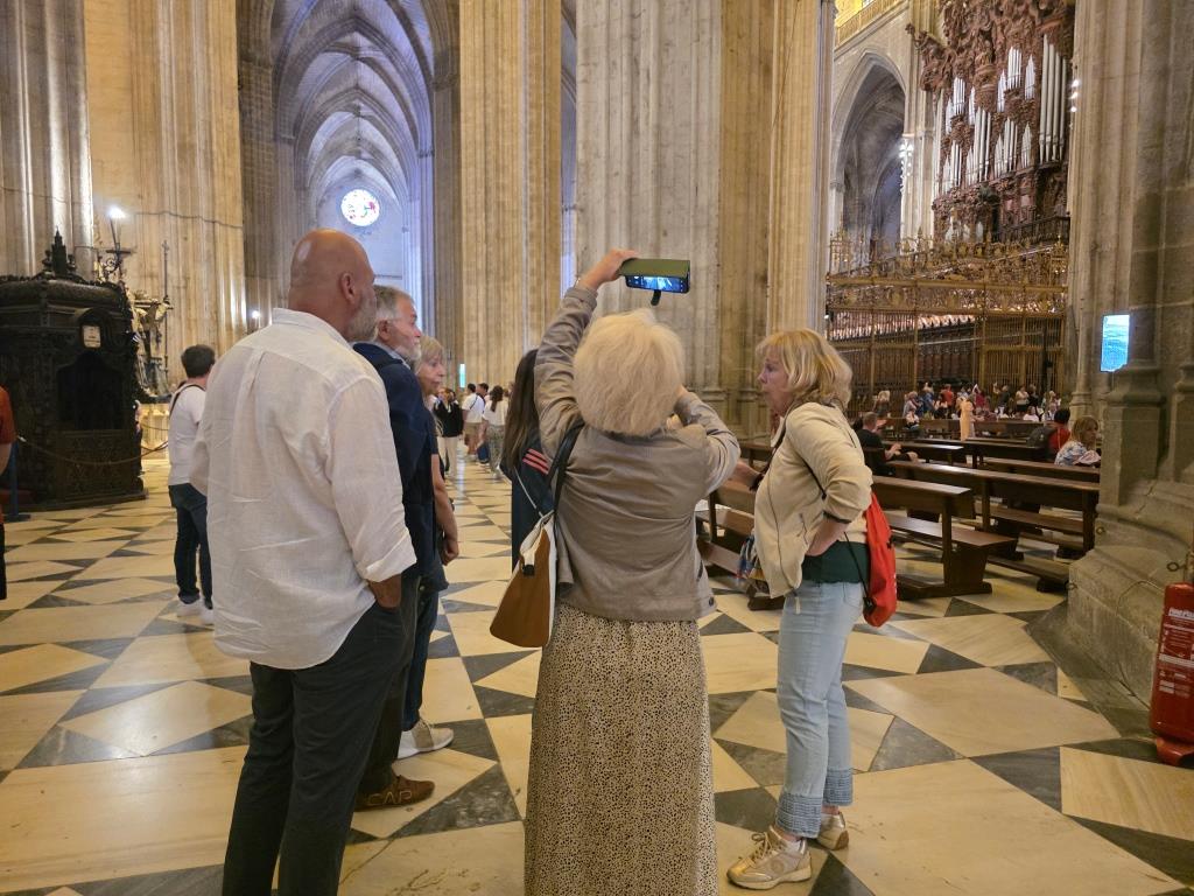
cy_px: 448
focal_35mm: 23
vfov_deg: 58.9
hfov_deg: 73.9
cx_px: 597
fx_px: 793
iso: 2500
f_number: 1.7
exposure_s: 1/100
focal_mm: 6.3
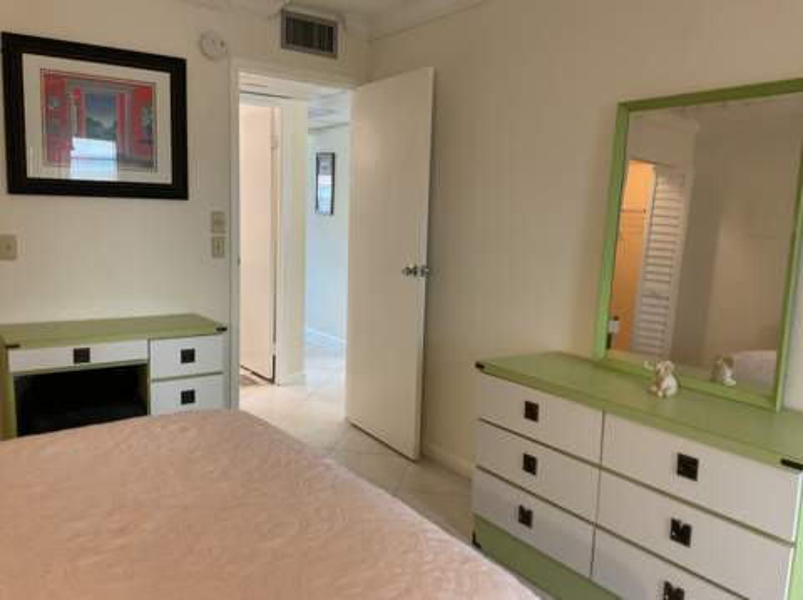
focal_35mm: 29
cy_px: 300
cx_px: 402
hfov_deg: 61.7
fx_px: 672
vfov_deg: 48.2
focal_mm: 3
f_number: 1.8
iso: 100
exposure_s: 1/60
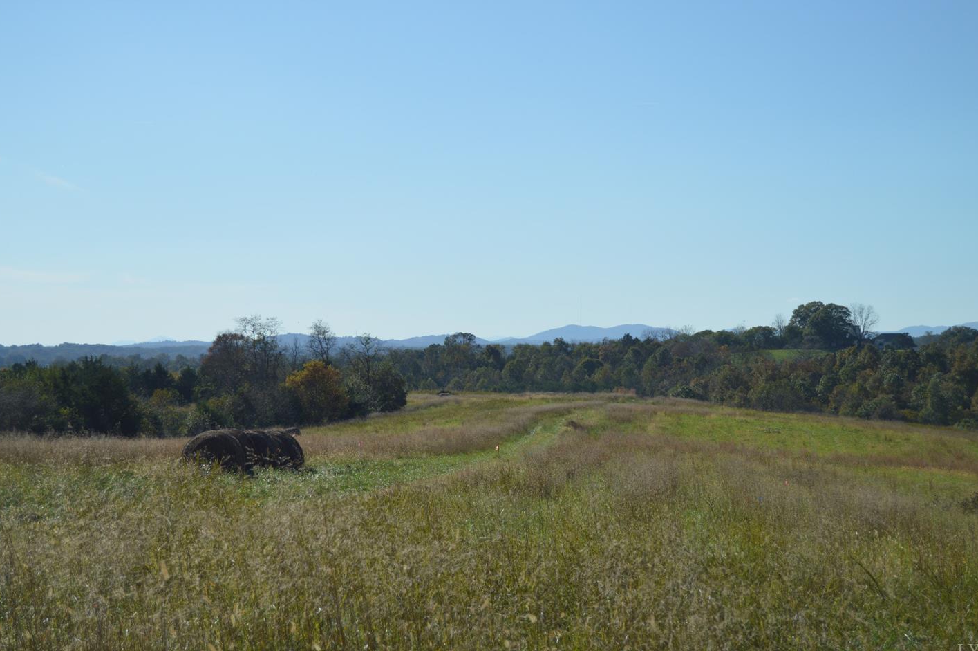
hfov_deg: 28.3
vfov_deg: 19.0
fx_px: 1942
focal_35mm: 72
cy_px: 321
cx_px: 498
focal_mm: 45
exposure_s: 1/1000
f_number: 5.3
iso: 100
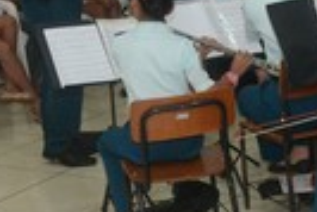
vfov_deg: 9.6
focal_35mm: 142
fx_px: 1252
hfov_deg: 13.7
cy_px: 24
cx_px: 448
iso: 1600
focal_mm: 28
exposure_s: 1/125
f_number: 4
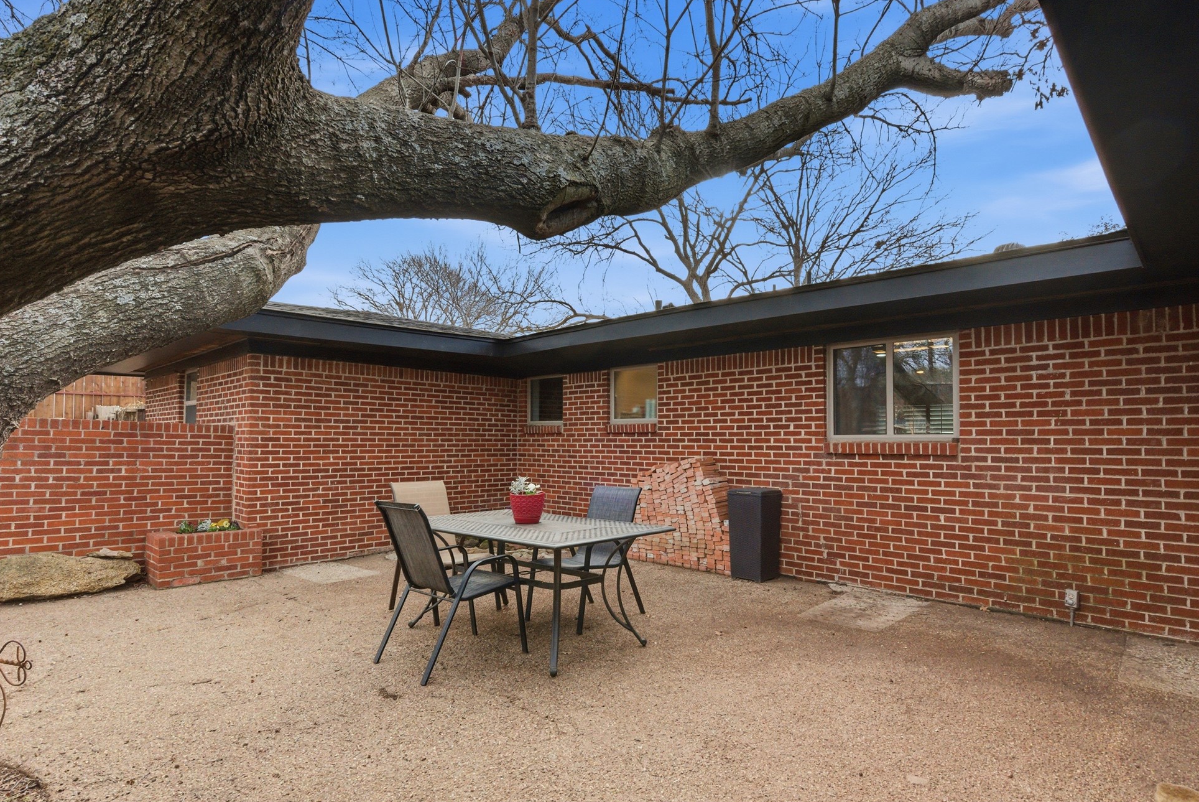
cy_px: 426
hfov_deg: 89.8
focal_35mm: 18
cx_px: 640
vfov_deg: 67.4
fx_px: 600
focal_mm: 16
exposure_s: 1/8000
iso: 1600
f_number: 10
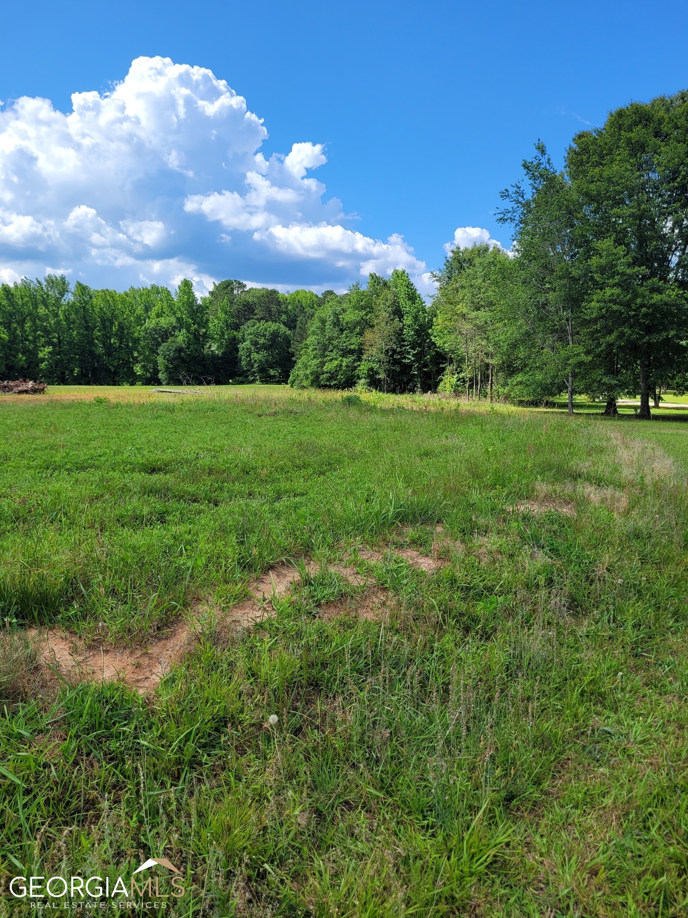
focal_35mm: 26
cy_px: 459
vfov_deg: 67.3
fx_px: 689
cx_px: 344
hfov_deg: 53.1
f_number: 1.8
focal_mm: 5.4
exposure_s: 1/1839
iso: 40
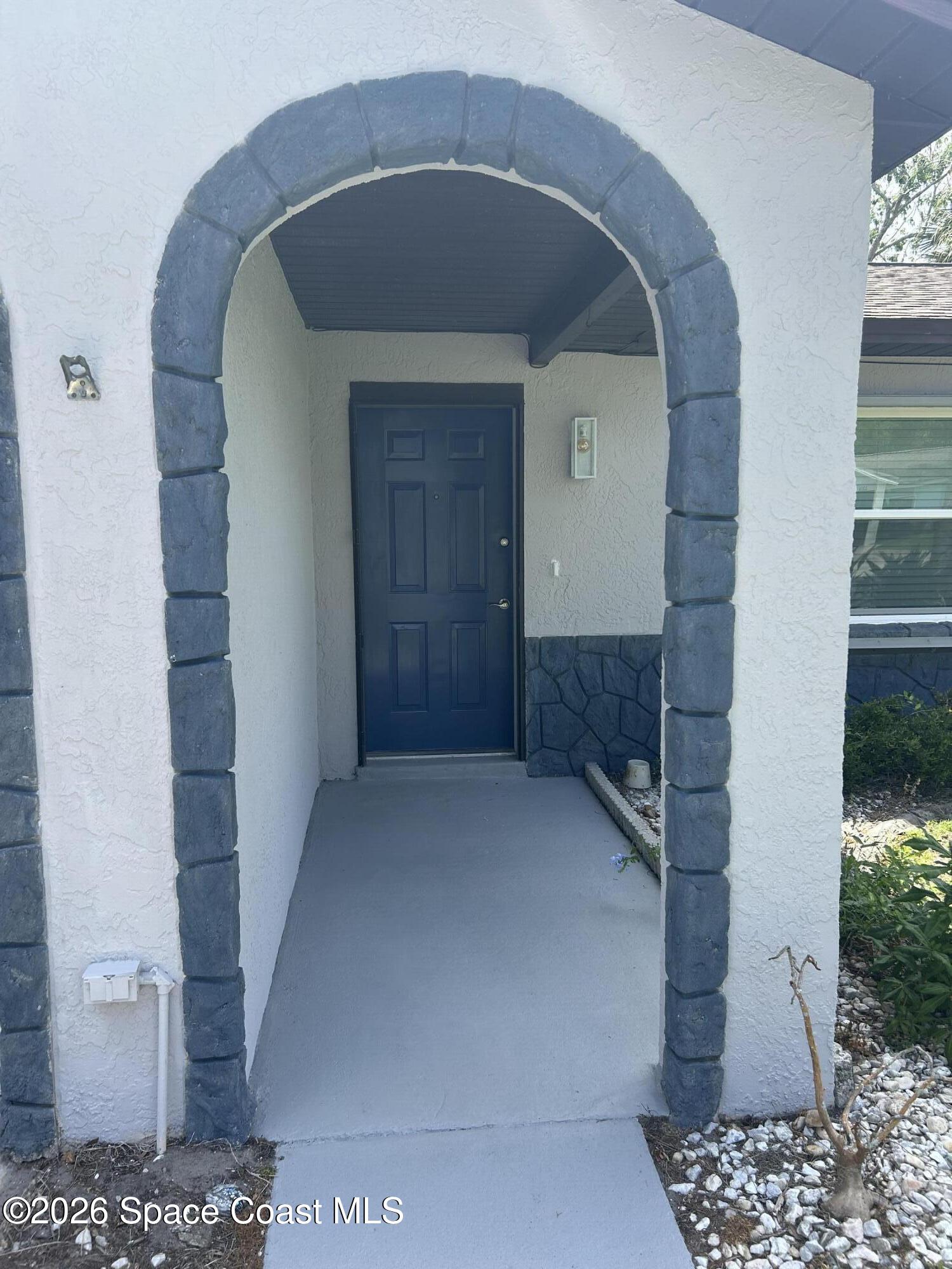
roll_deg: -0.9
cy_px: 634
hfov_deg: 53.1
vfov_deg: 67.3
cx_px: 476
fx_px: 953
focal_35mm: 26
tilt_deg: -6.2
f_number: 1.5
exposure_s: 1/1183
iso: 50
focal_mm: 5.7
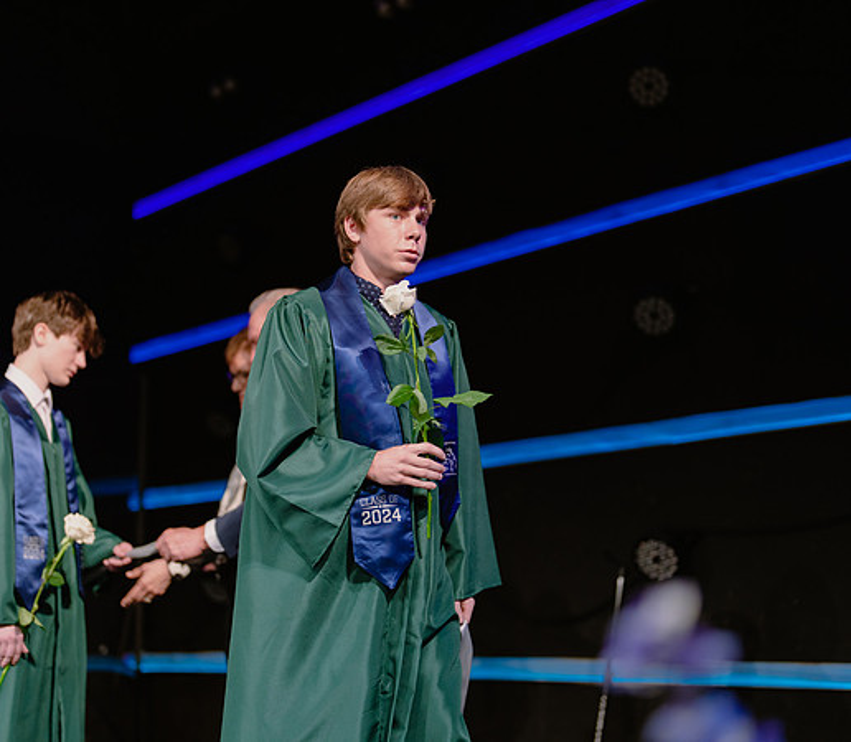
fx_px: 1555
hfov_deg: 30.6
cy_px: 371
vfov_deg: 26.9
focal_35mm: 60
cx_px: 426
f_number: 1.2
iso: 640
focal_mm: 50
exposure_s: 1/320
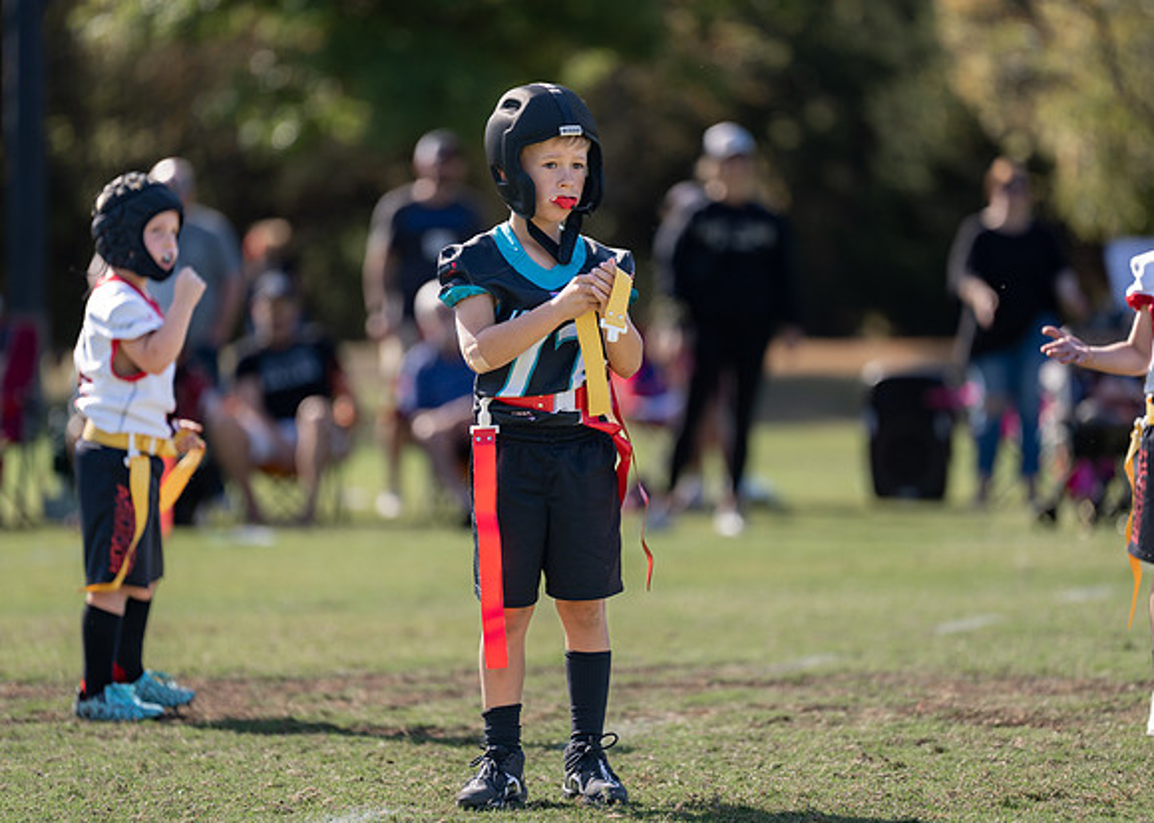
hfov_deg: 9.5
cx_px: 569
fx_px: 6946
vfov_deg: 6.8
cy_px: 408
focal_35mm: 212
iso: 100
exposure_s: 1/800
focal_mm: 200
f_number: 2.8
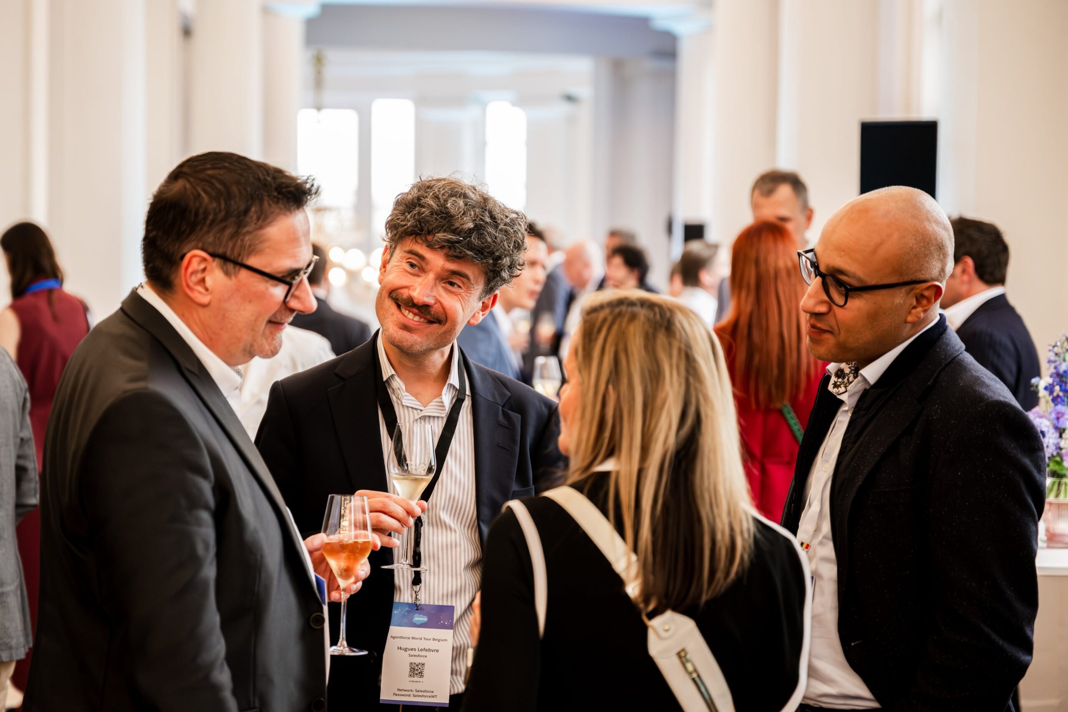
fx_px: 2415
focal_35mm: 81
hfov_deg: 24.9
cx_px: 457
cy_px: 404
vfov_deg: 16.8
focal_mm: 70
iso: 3200
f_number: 2.8
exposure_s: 1/250
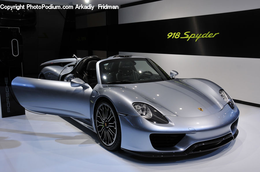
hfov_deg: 49.6
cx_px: 130
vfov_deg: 34.1
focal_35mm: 39
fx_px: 281
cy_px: 86
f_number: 7.1
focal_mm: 26
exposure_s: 1/40
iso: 200
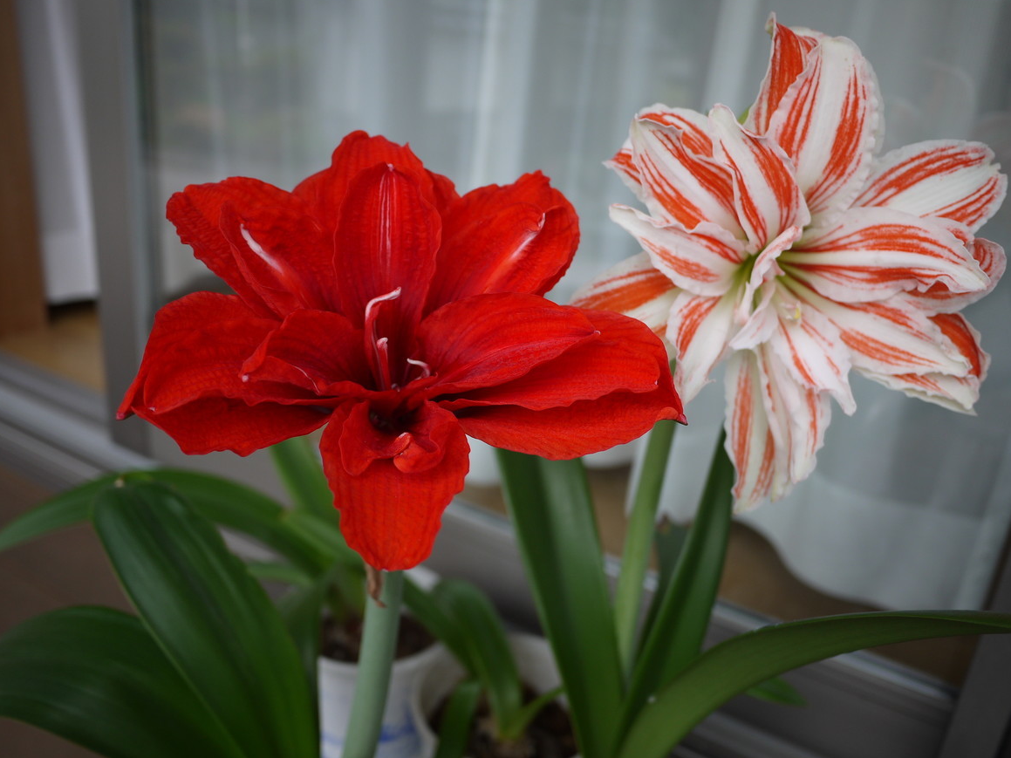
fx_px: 847
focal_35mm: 29
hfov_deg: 61.7
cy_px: 379
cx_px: 521
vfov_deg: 48.2
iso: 100
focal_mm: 14
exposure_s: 1/1000
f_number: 2.5
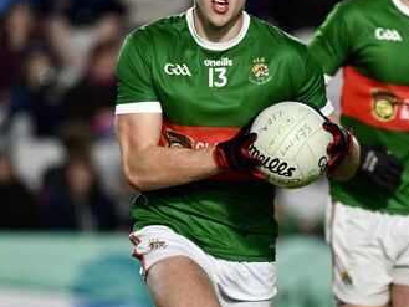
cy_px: 218
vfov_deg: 1.1
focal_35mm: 1403
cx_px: 288
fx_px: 16583
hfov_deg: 1.4
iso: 3200
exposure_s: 1/500
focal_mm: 600
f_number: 6.3
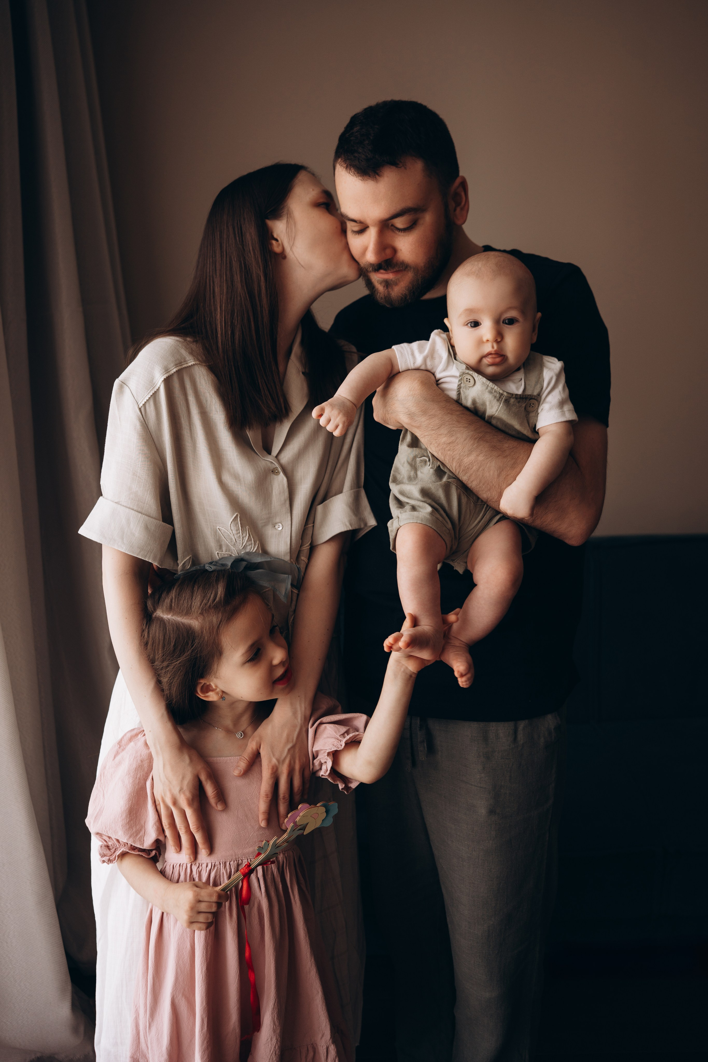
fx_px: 1032
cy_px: 531
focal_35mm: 35
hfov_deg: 37.9
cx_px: 354
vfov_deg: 54.4
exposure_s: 1/160
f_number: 3.2
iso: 250
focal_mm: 35
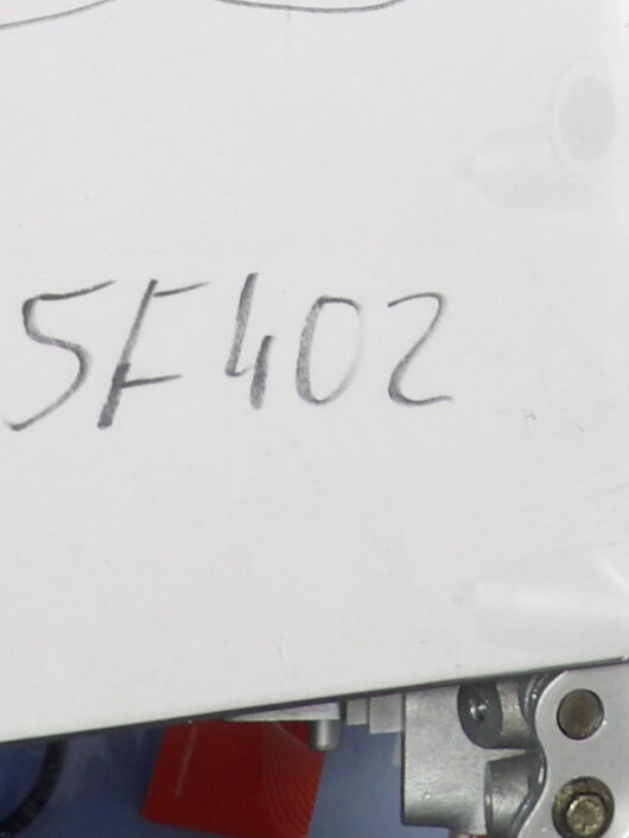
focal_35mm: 87
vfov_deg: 20.3
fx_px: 2107
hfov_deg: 16.3
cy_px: -301
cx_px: 760
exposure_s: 1/60
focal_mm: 4.3
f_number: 3.2
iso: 172
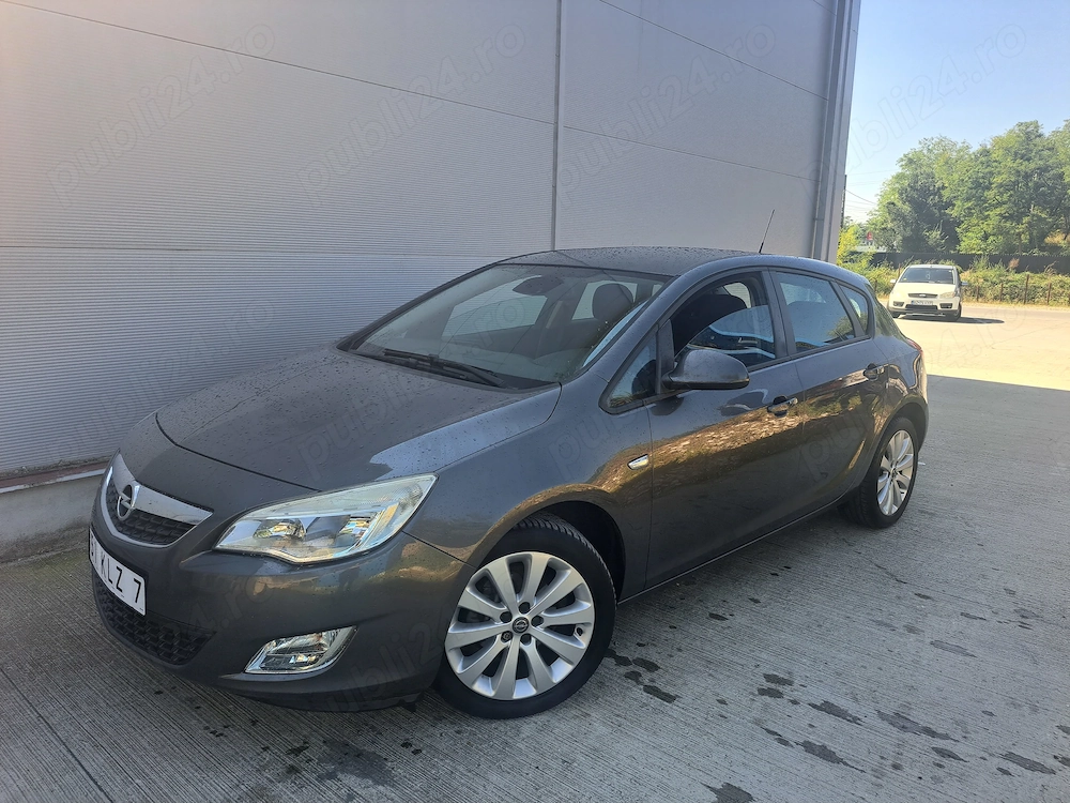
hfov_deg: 71.6
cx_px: 535
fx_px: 742
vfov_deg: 56.8
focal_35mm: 24
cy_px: 402
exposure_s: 1/487
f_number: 1.8
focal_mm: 5.23
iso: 50
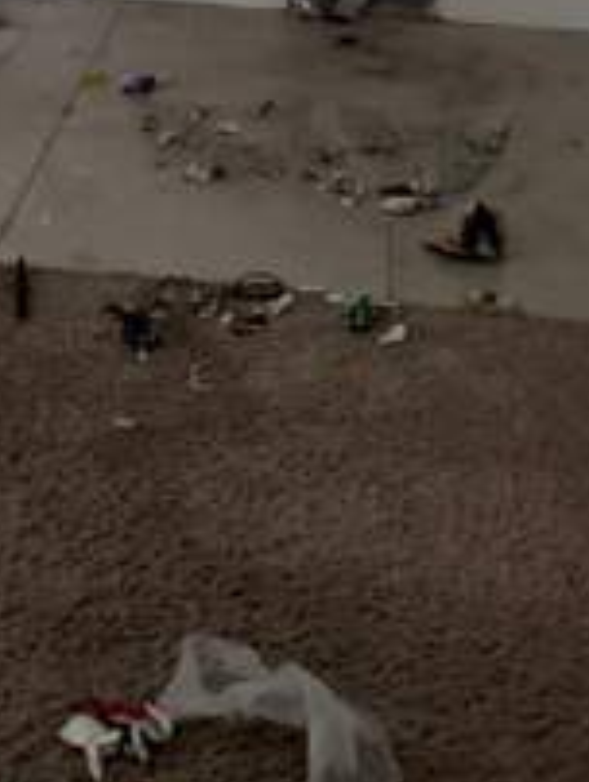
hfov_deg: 18.9
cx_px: 0
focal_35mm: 76
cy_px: -426
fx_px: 1721
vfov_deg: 21.2
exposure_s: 1/32
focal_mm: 6.76
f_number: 1.78
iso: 1000
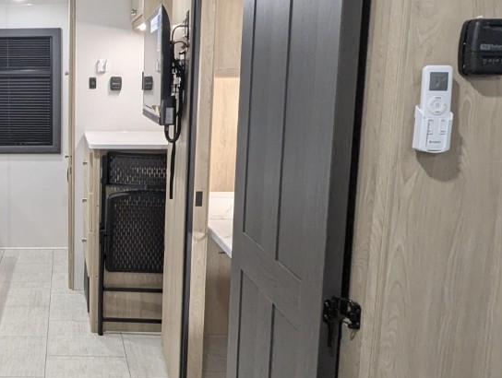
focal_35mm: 41
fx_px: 596
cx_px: 51
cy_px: 174
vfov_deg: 35.2
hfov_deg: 42.0
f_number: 2.2
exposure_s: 1/46.8
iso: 326
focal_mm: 2.35
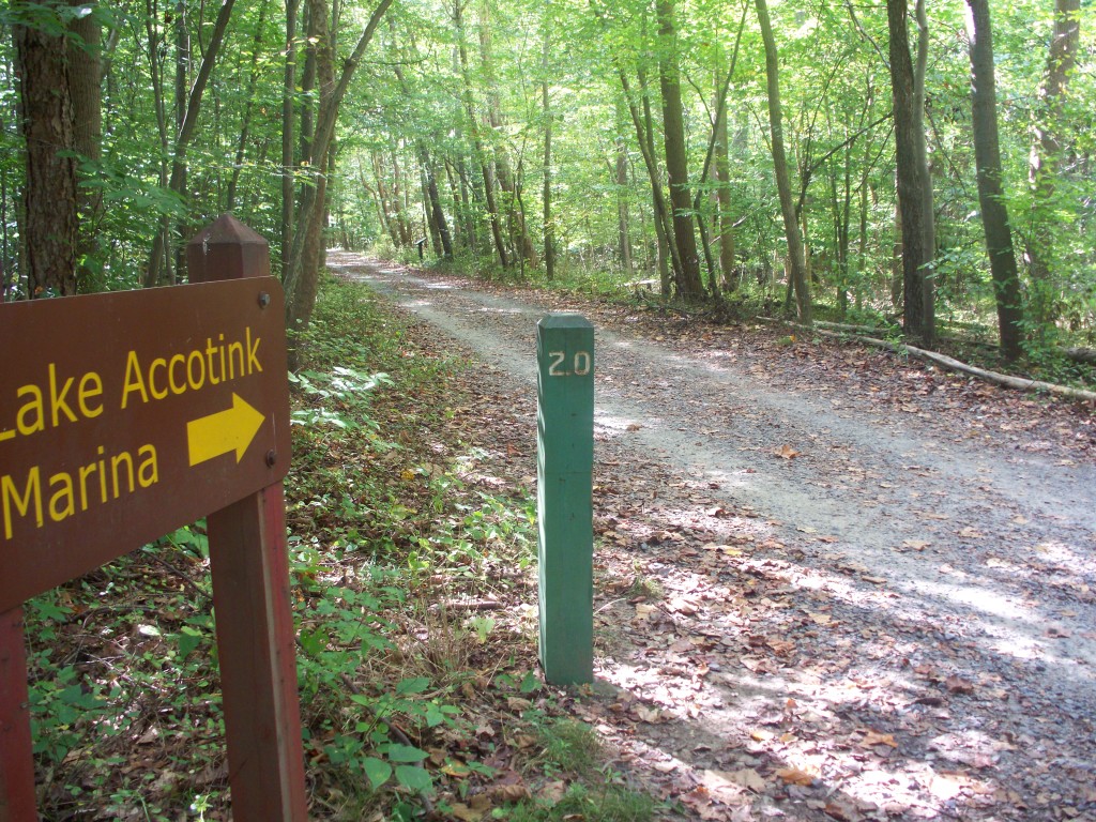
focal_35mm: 35
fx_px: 1108
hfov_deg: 52.6
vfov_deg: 40.7
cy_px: 411
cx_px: 548
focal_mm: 7.54
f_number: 2.8
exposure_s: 1/30
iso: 160
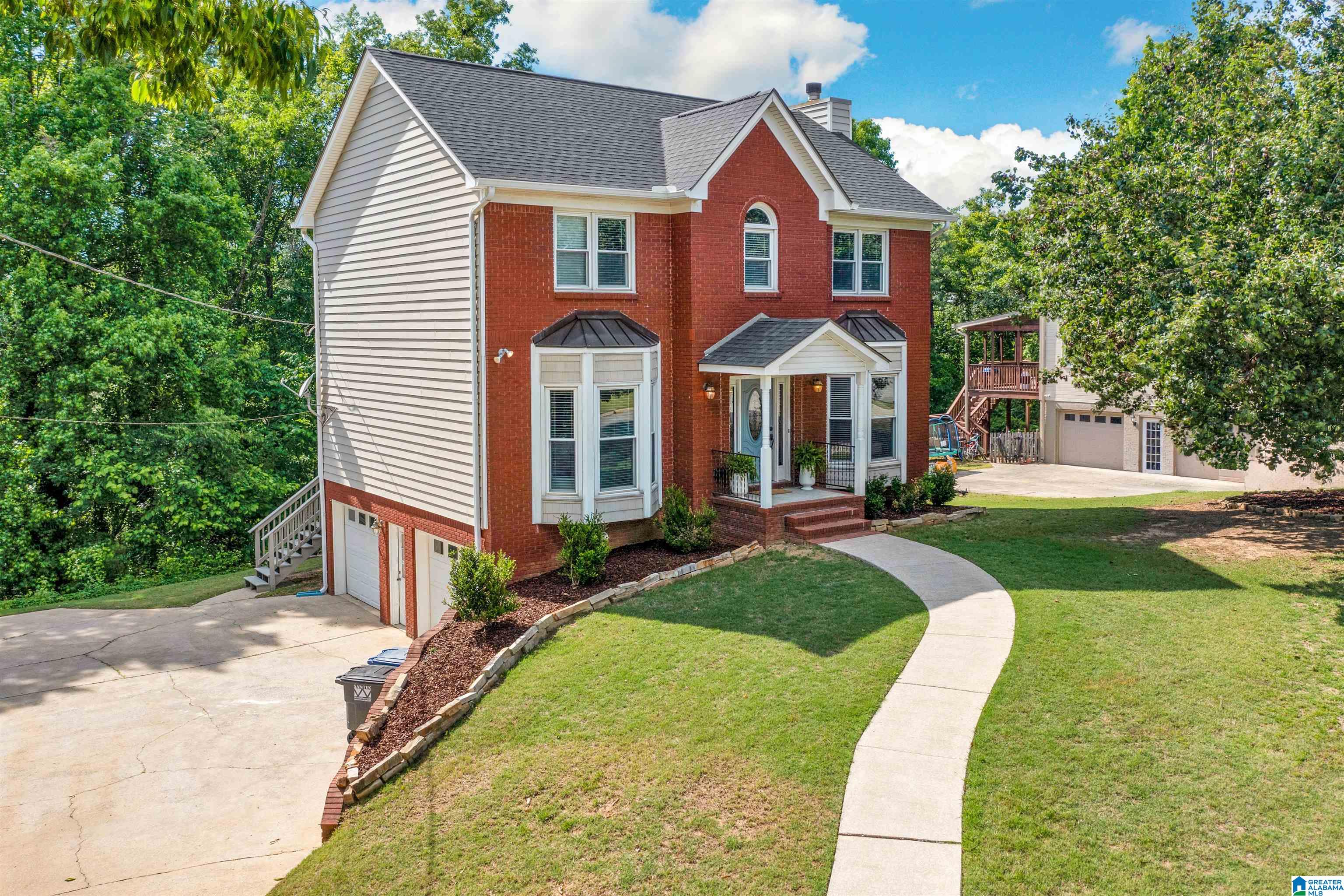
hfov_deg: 65.5
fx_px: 1045
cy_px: 448
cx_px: 672
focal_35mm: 28
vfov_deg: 46.4
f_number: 4
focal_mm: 10.26
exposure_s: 1/500
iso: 100
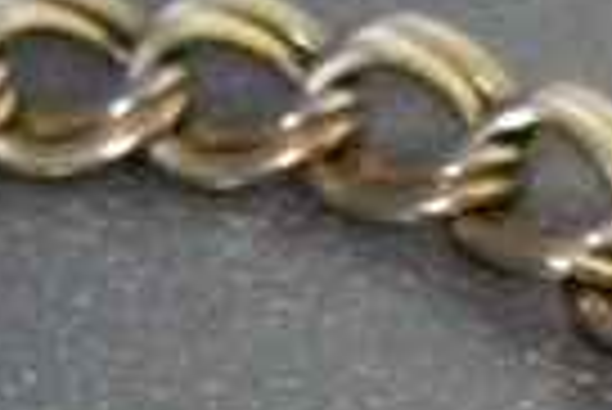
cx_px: 180
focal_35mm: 220
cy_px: 617
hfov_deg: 9.3
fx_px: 3744
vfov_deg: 6.2
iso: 800
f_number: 7.6
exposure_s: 1/30
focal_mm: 8.1
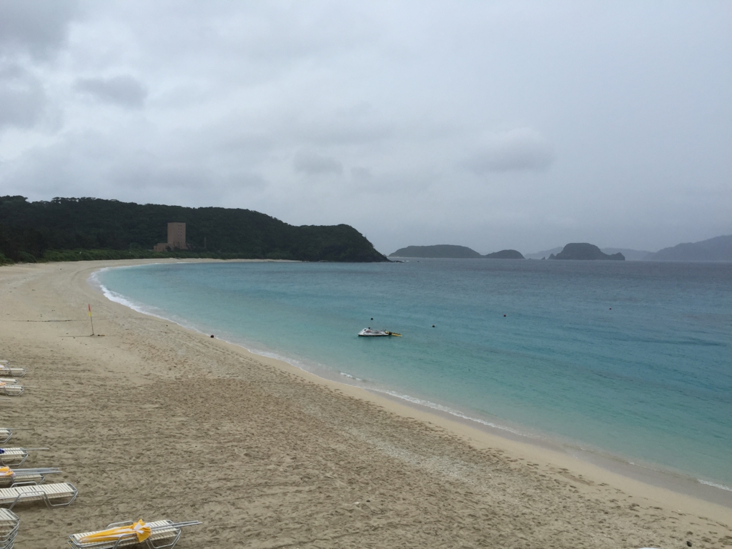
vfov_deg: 48.2
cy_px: 274
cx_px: 366
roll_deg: -0.5
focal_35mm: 29
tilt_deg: -0.8
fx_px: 613
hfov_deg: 61.7
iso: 32
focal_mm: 4.15
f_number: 2.2
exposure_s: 1/380
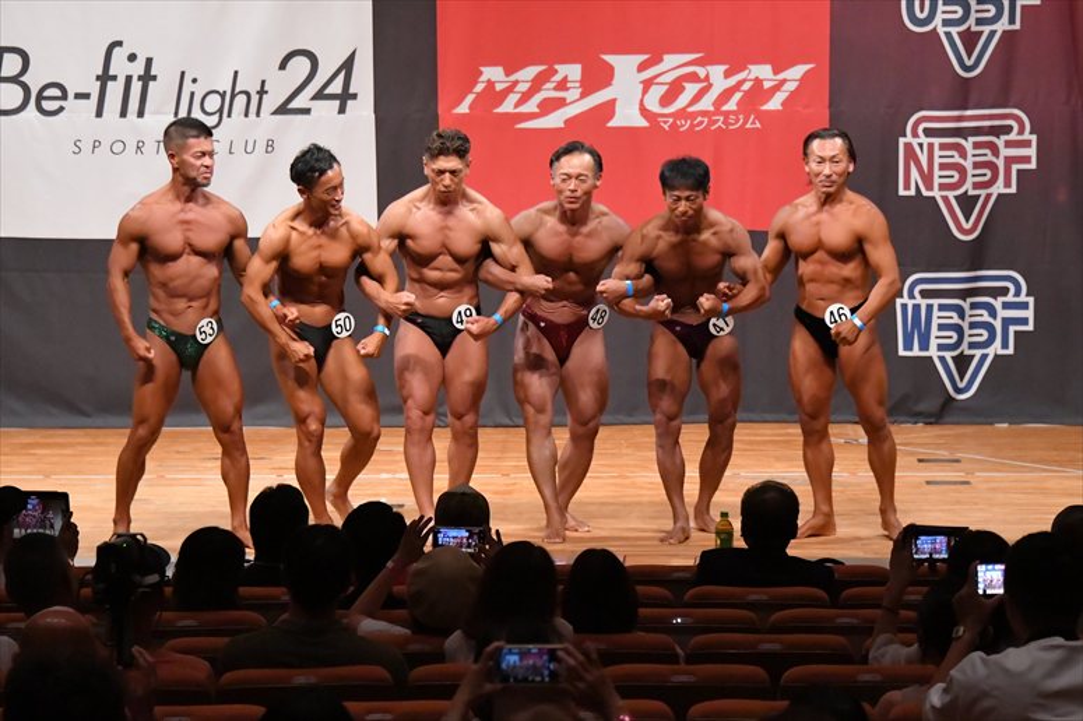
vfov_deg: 7.9
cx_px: 542
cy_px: 360
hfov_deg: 11.8
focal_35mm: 174
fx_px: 5232
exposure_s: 1/400
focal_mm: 116
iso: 10000
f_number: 5.6
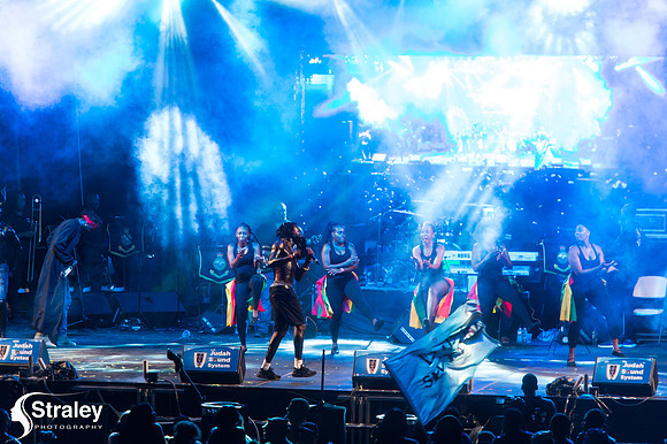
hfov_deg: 8.6
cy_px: 222
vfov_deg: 5.7
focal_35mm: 240
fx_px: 4444
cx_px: 334
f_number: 5.6
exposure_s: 1/200
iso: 3200
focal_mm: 240
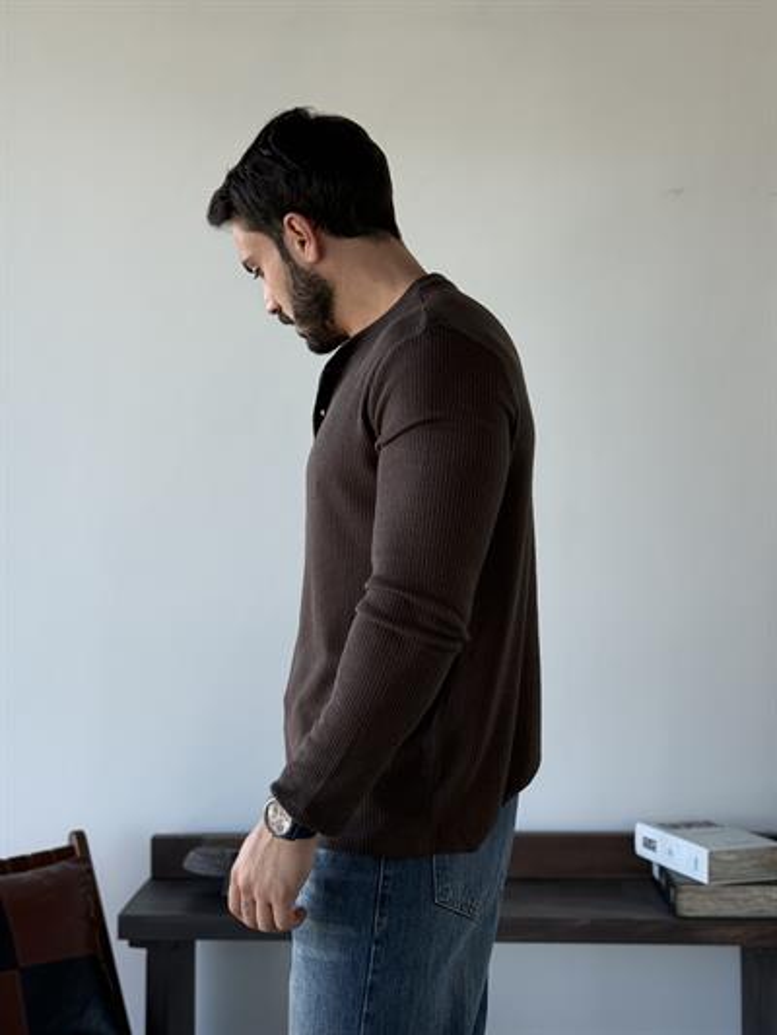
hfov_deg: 30.3
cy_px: 518
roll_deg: +0.1
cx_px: 388
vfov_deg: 39.6
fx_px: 1436
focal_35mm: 48
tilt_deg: +0.7
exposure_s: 1/214
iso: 64
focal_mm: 6.76
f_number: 1.78
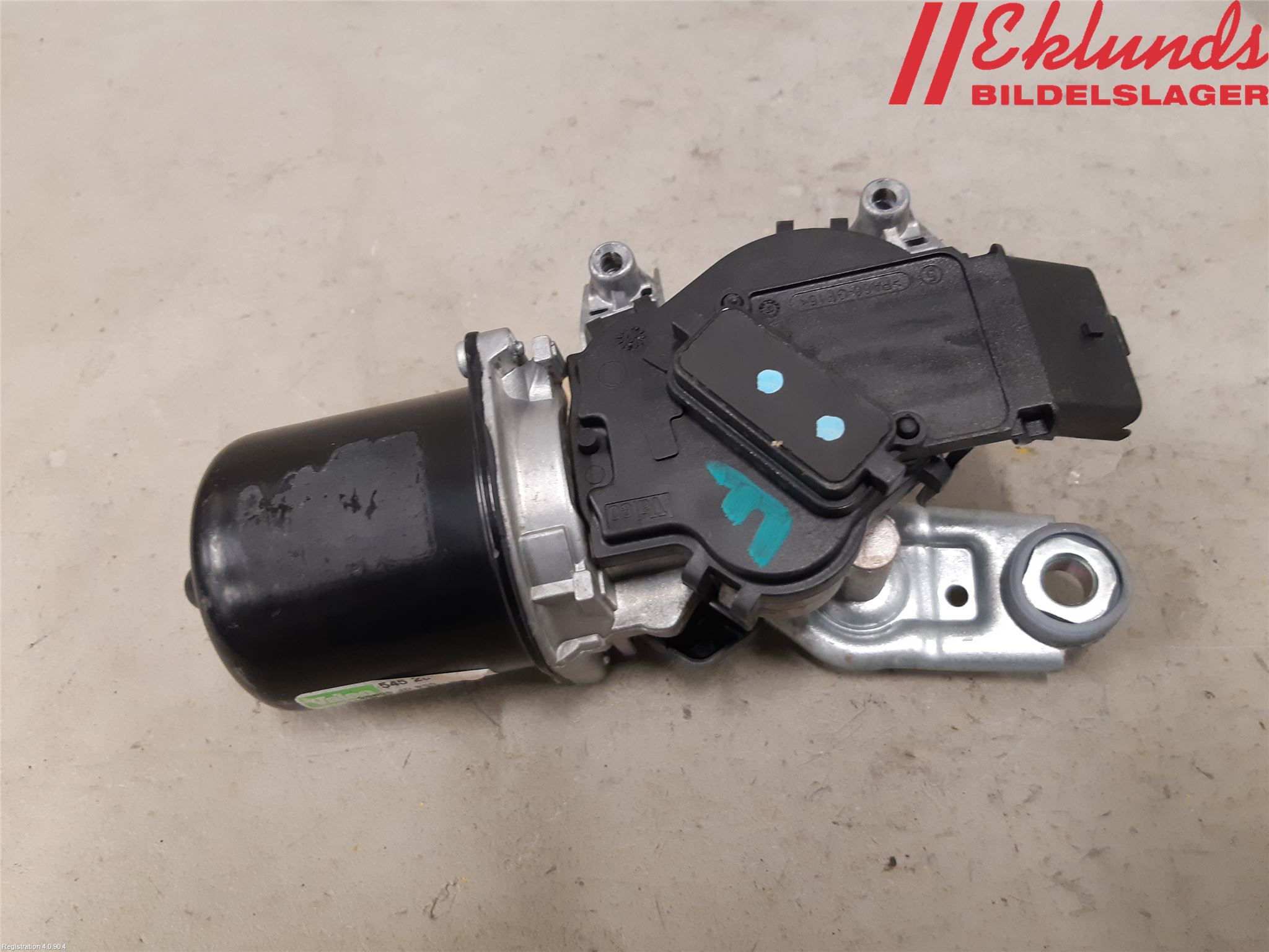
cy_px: 476
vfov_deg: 53.1
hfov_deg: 67.3
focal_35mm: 26
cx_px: 634
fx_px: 953
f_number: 1.7
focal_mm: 3.93
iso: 200
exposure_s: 1/50
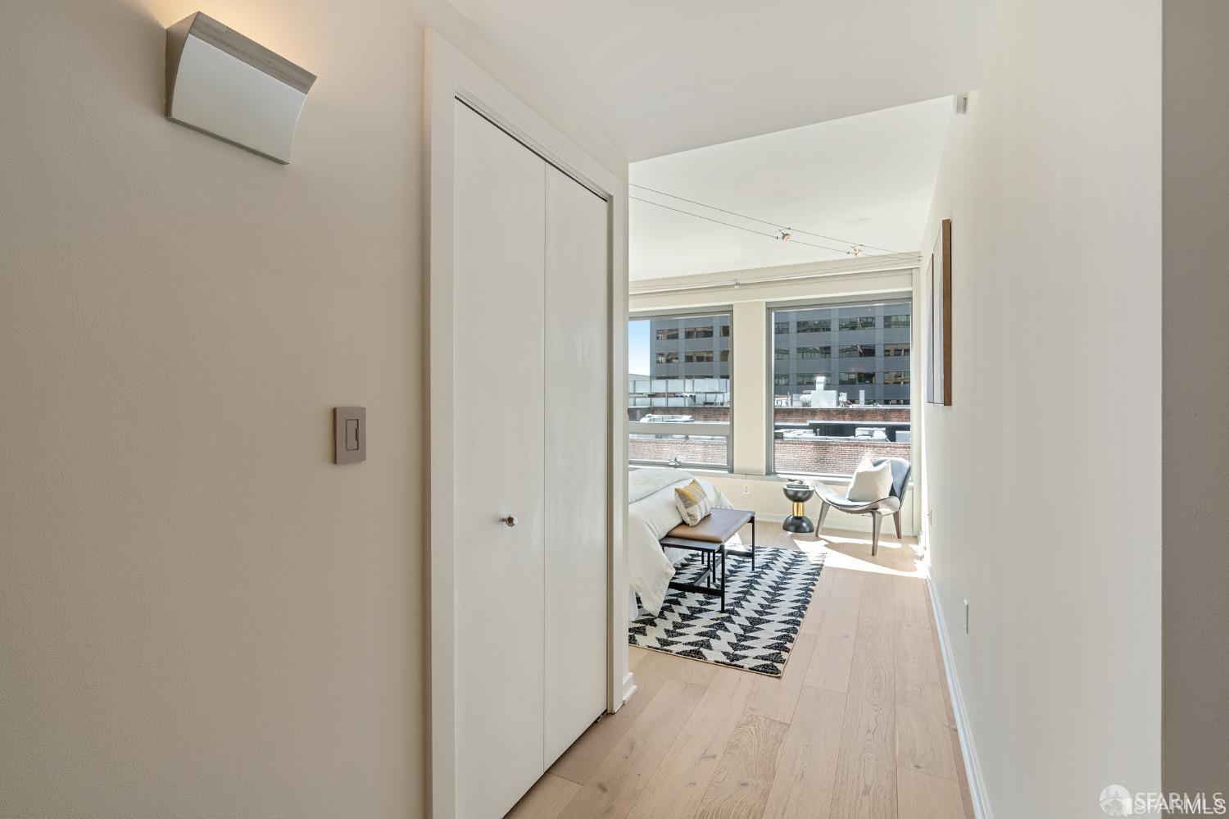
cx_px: 614
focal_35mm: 16
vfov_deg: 73.7
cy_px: 410
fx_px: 546
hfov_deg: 96.8
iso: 100
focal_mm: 16
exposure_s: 1/4
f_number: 11
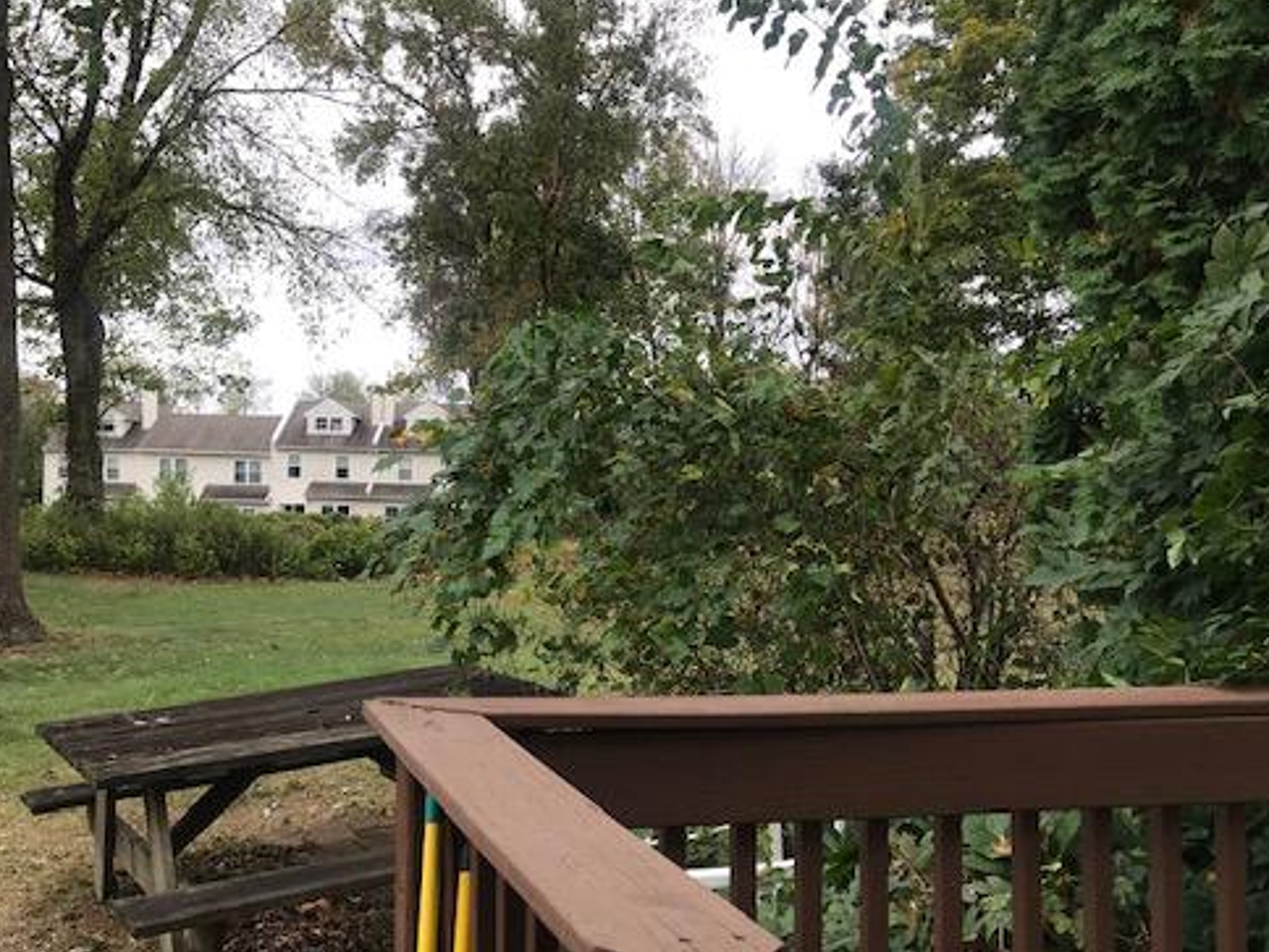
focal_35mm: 37
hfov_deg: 49.7
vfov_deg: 38.7
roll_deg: -0.8
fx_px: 1356
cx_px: 490
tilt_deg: -0.4
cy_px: 490
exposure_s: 1/413
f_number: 1.8
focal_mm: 3.99
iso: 20
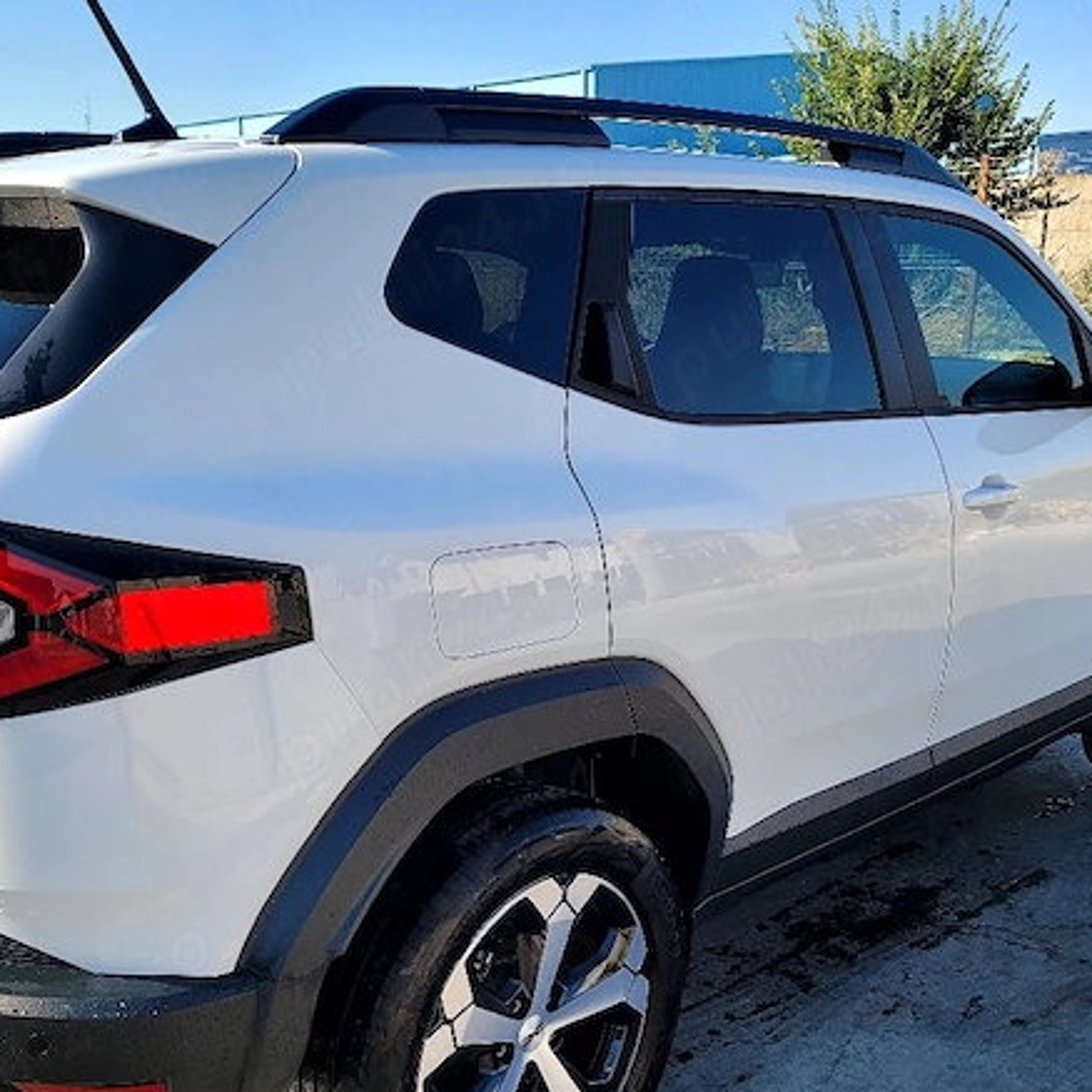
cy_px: 718
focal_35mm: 42
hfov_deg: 40.0
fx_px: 1499
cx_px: 536
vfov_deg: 39.6
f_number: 1.8
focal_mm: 5
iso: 40
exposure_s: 1/1429
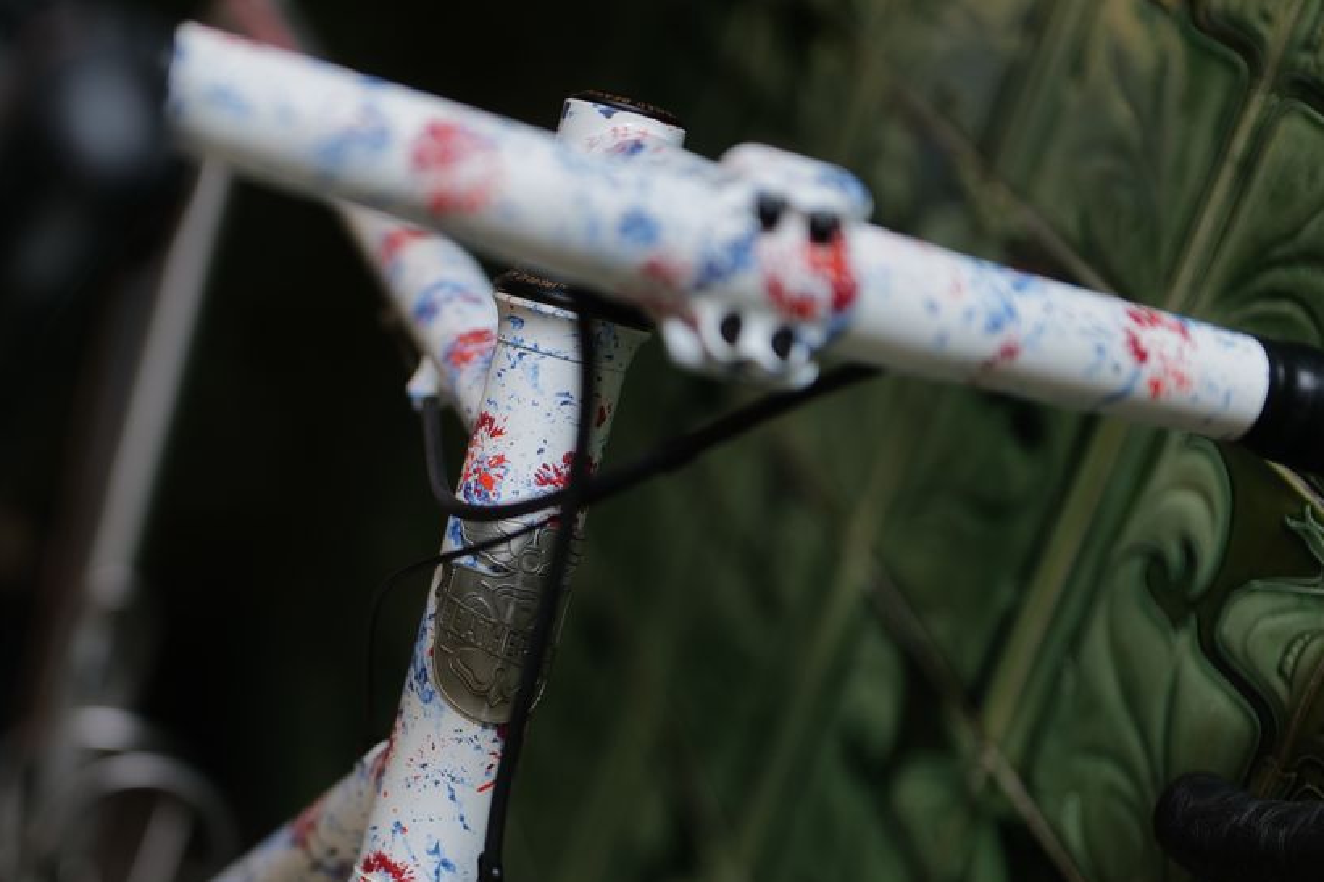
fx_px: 2868
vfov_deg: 17.4
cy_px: 609
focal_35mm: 78
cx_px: 434
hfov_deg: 25.8
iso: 125
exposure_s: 1/125
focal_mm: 50
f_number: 1.4
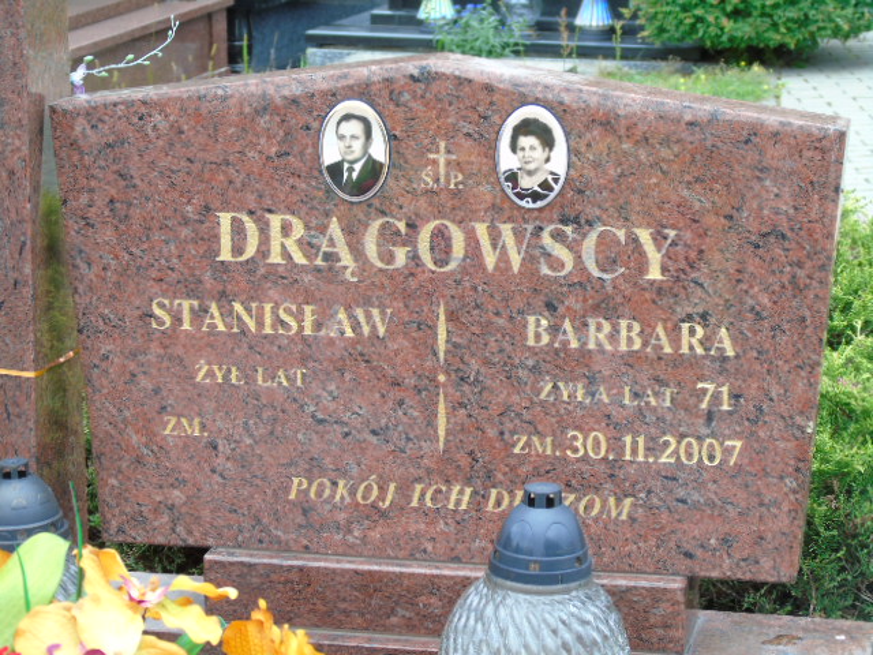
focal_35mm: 108
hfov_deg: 18.2
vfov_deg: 13.7
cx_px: 436
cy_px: 328
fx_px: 2724
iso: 80
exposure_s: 1/60
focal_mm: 19
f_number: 4.4
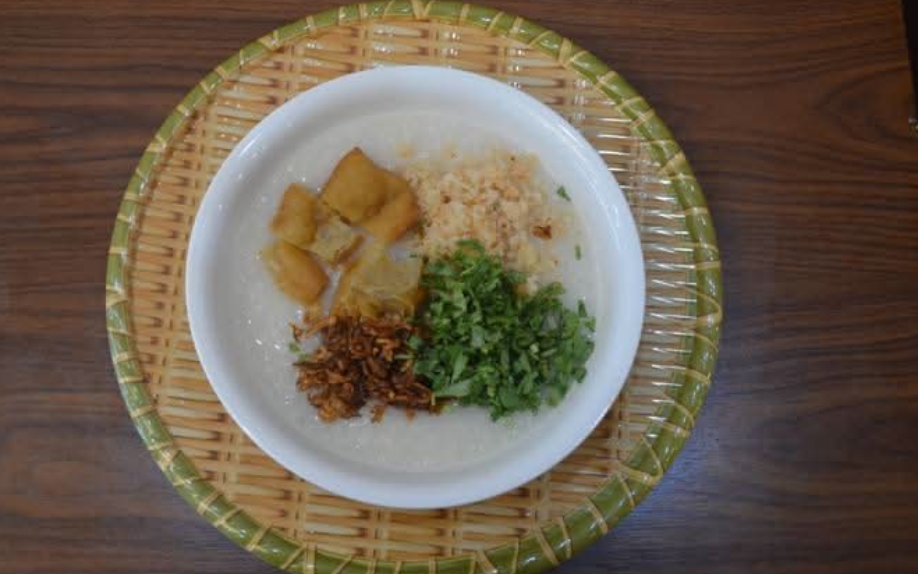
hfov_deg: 49.3
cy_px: 288
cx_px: 457
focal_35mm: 40
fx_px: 1001
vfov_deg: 32.0
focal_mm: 26
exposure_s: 1/60
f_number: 4
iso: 640
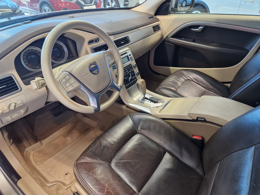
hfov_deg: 73.9
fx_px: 173
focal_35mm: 23
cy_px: 98
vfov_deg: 58.9
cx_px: 130
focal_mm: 5.4
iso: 200
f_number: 1.8
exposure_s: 1/100
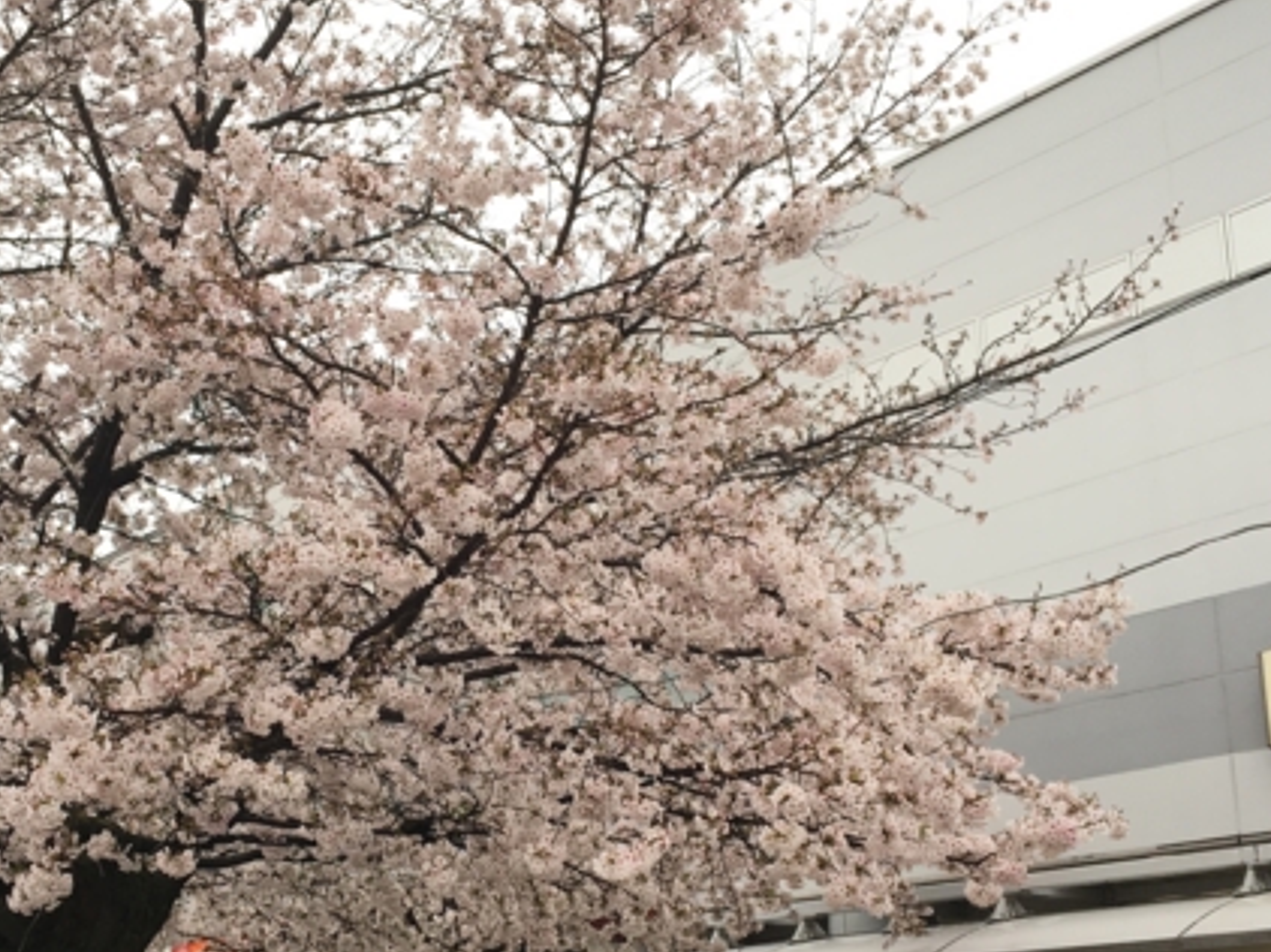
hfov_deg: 34.7
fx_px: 2018
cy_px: 551
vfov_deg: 26.5
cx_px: 467
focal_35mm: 55
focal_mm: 4.15
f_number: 2.2
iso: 25
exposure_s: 1/120
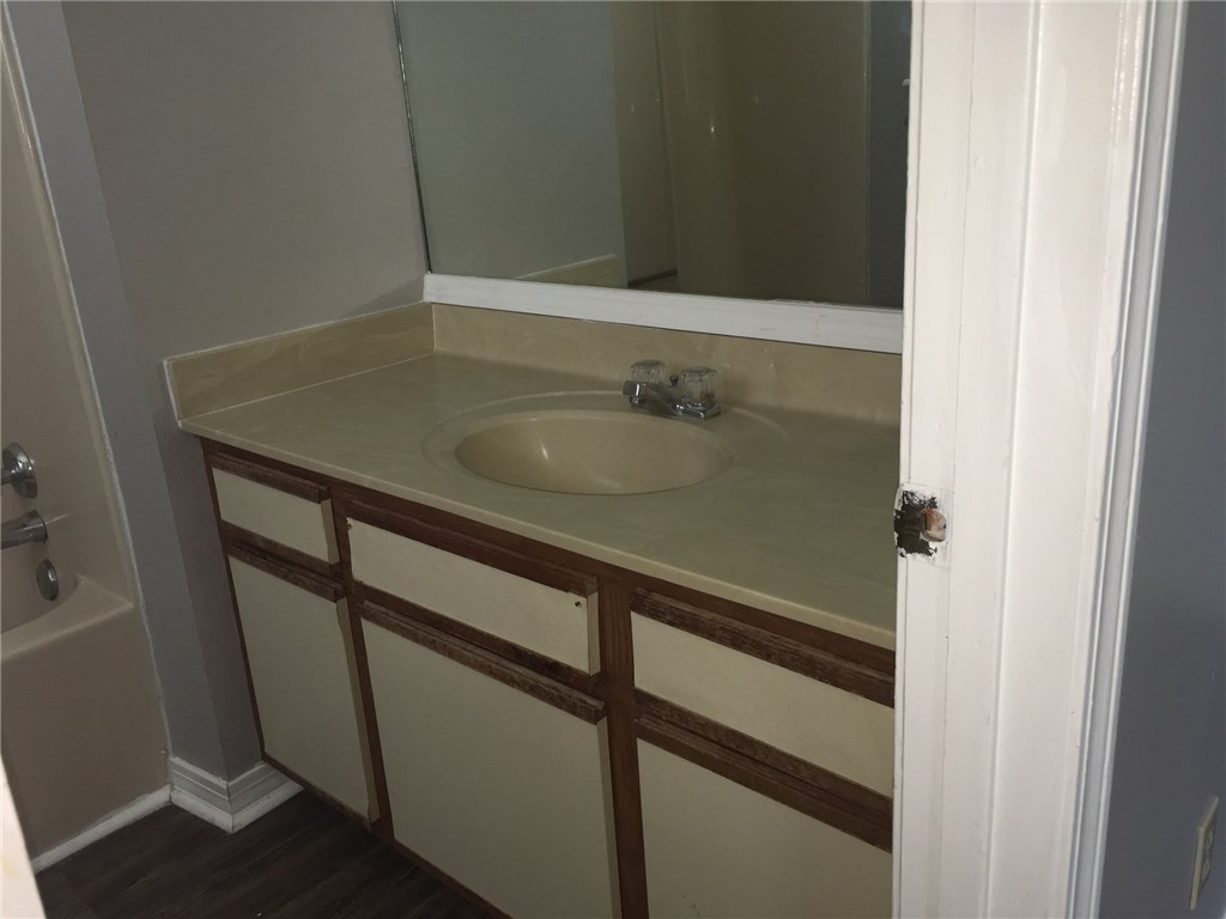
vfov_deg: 48.2
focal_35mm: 29
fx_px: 1027
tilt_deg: -18.3
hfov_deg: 61.7
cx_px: 613
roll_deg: +3.9
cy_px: 460
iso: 50
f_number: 2.2
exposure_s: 1/30
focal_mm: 4.15
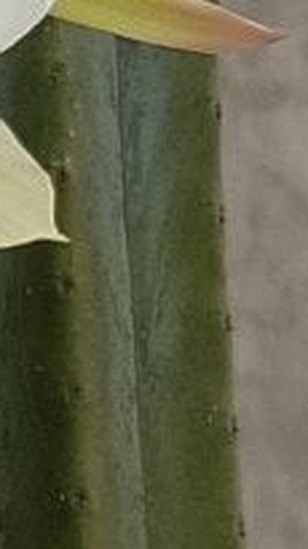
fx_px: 3215
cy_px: 254
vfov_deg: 9.8
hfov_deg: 5.3
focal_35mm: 221
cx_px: -423
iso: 40
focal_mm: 4.2
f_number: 1.7
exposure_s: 1/1788
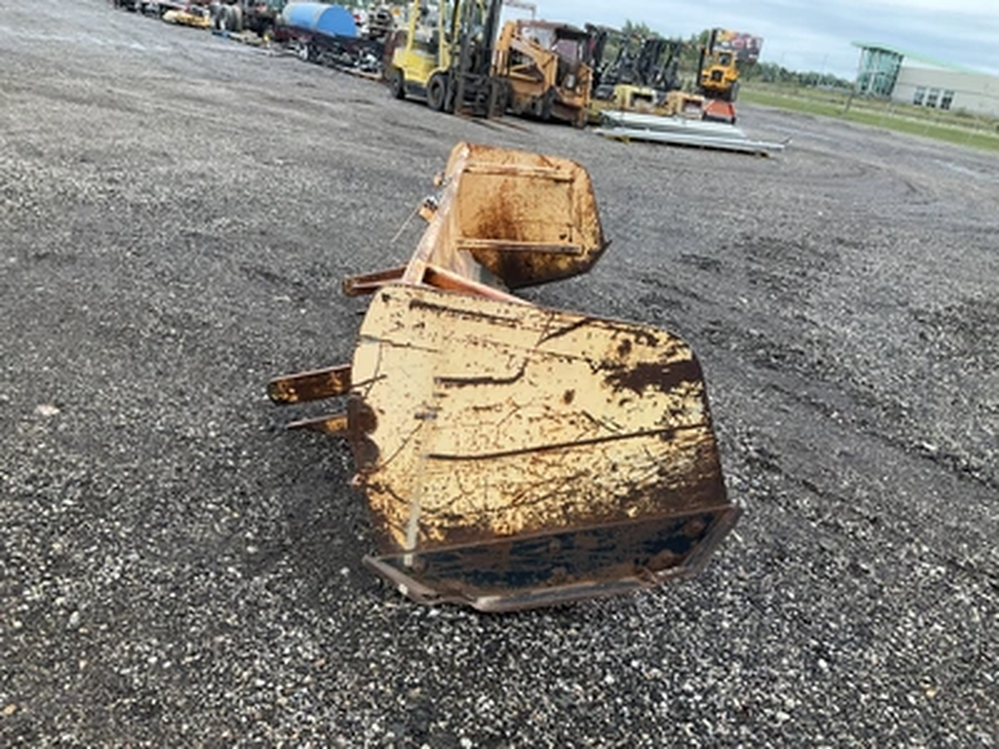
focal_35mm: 29
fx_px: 837
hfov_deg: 61.7
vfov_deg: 48.2
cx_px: 500
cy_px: 374
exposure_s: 1/327
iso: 25
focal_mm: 3
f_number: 1.8
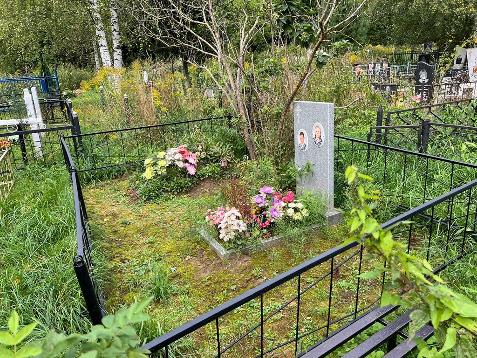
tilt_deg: -14.5
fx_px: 358
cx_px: 238
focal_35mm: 26
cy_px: 179
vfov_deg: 53.1
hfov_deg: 67.3
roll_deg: +5.6
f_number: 1.5
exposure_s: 1/486
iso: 50
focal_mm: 5.7
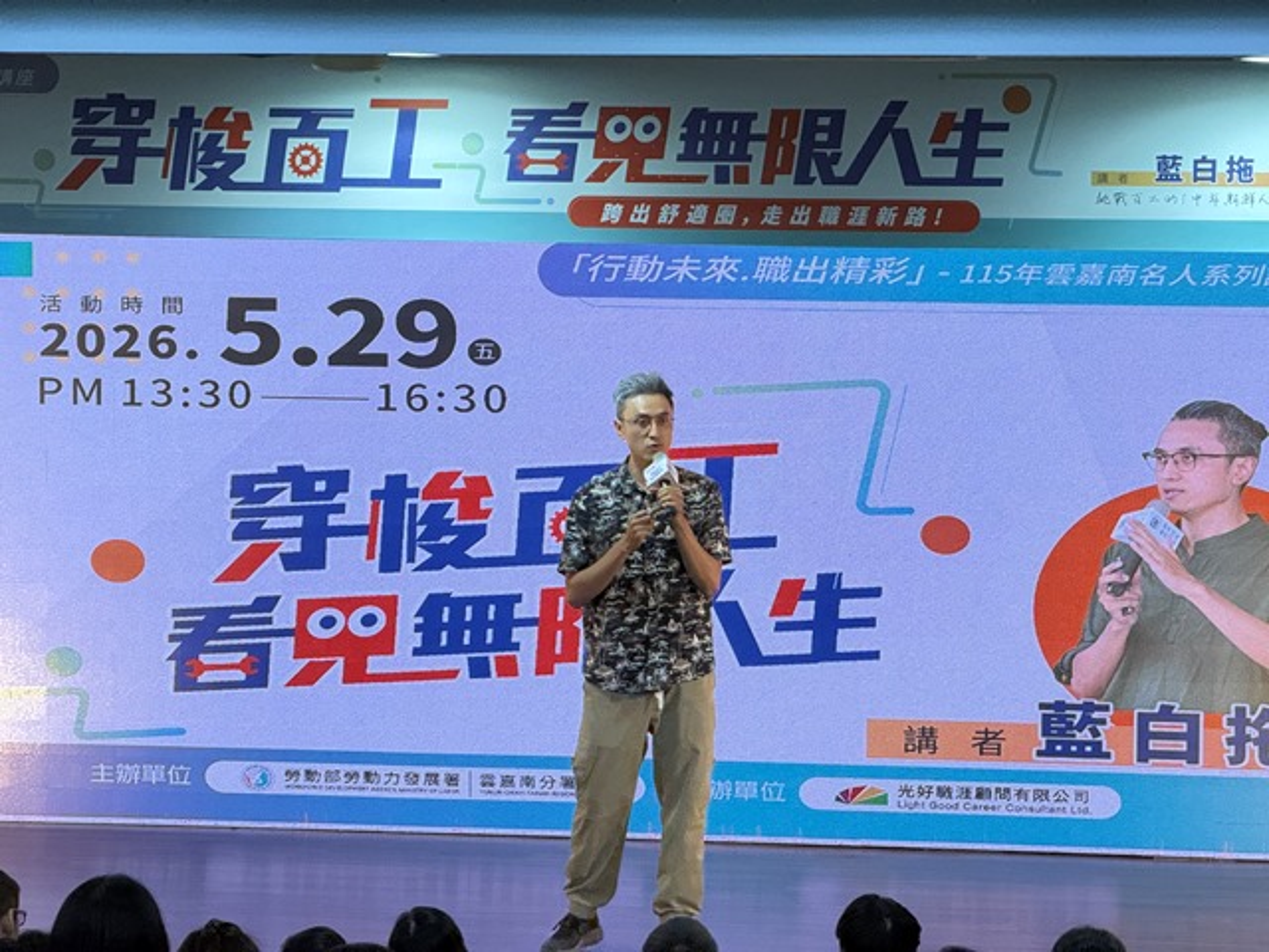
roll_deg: -0.4
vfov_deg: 12.3
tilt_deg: -4.4
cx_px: 634
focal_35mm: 120
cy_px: 476
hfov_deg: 16.4
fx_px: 4399
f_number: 2.8
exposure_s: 1/59
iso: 640
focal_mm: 15.66
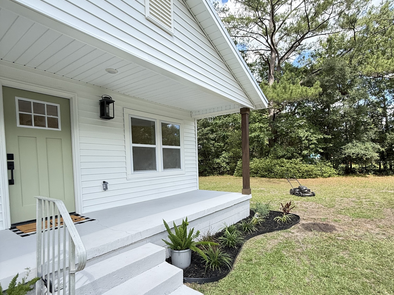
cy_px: 173
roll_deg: -0.2
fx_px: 216
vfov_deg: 68.2
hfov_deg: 84.7
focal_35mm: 19
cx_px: 200
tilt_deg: -3.8
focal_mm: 2.22
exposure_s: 1/424
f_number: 2.2
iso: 64
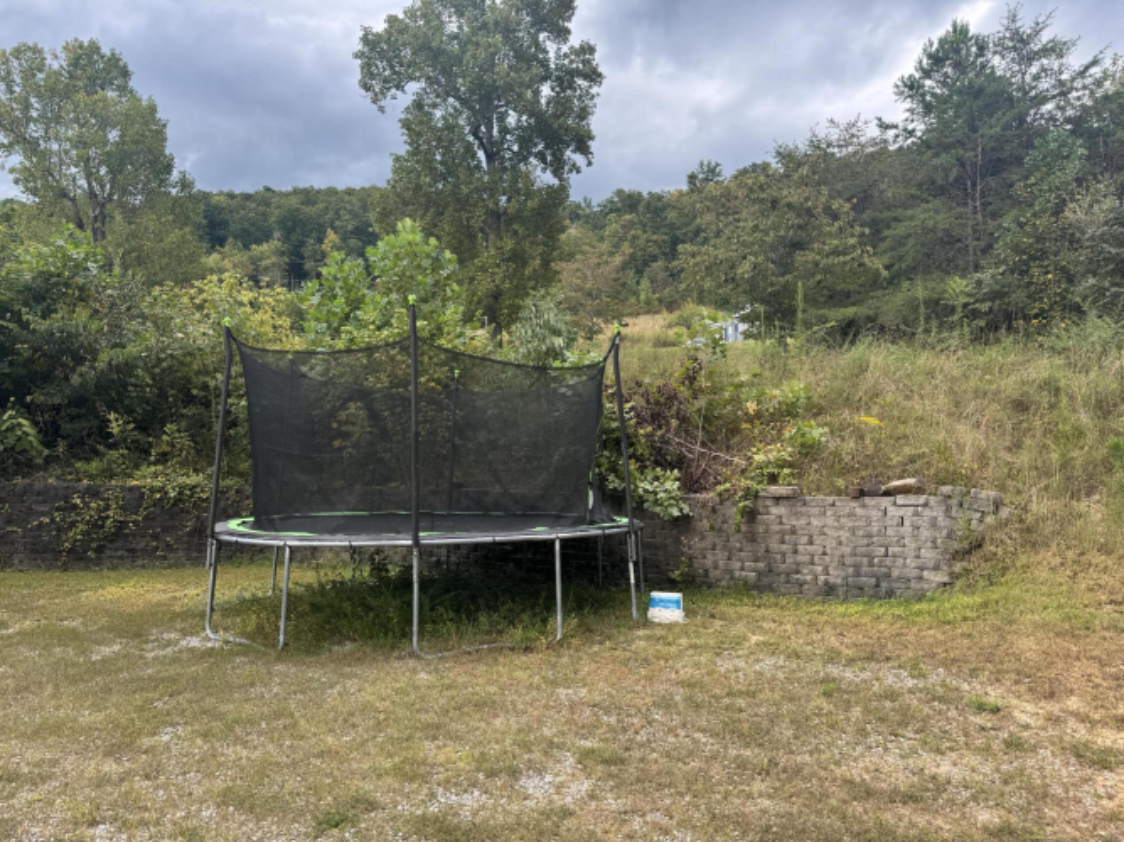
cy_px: 421
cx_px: 562
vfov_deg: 56.8
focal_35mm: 24
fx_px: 779
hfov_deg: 71.6
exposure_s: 1/588
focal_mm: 6.76
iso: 80
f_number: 1.78
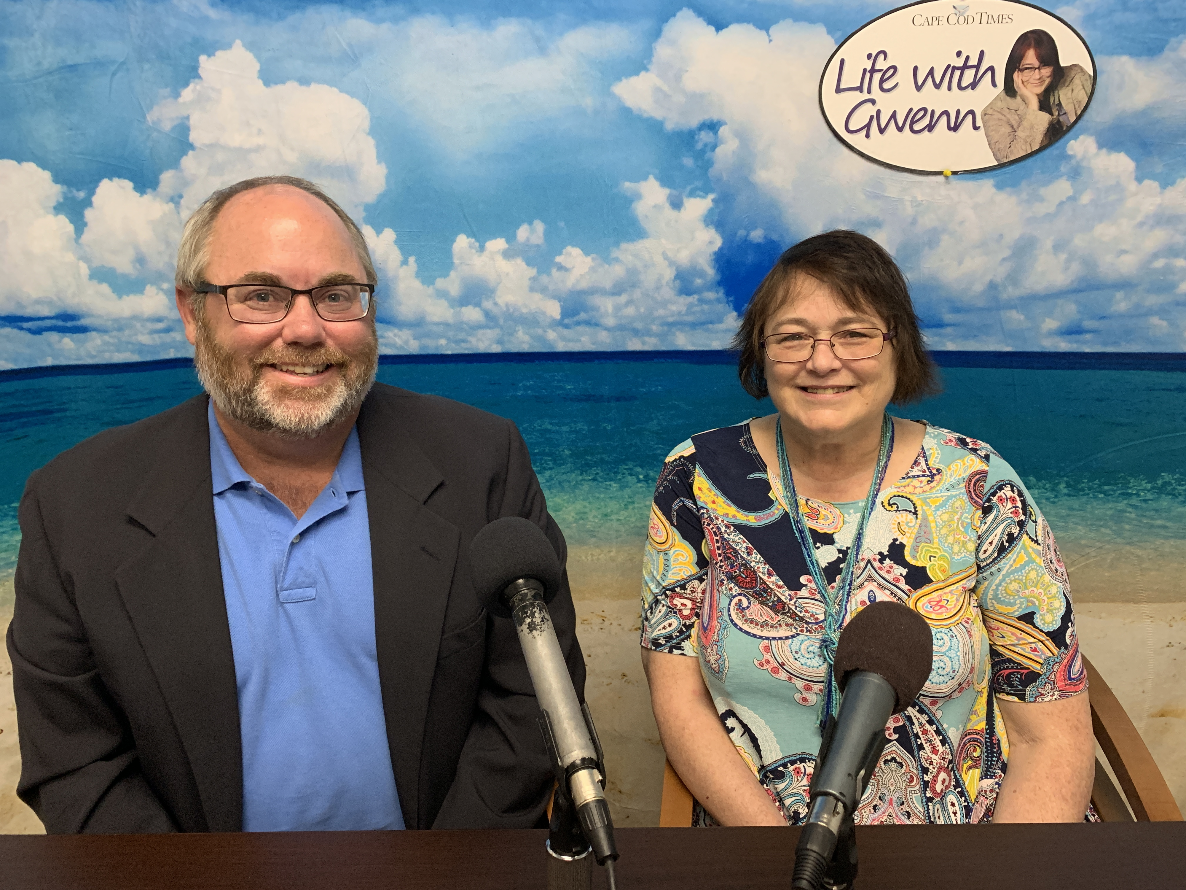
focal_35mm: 26
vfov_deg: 53.1
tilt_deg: -17.8
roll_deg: +0.6
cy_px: 445
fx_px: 891
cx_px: 593
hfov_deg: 67.3
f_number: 1.8
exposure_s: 1/52
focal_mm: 4.25
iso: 320
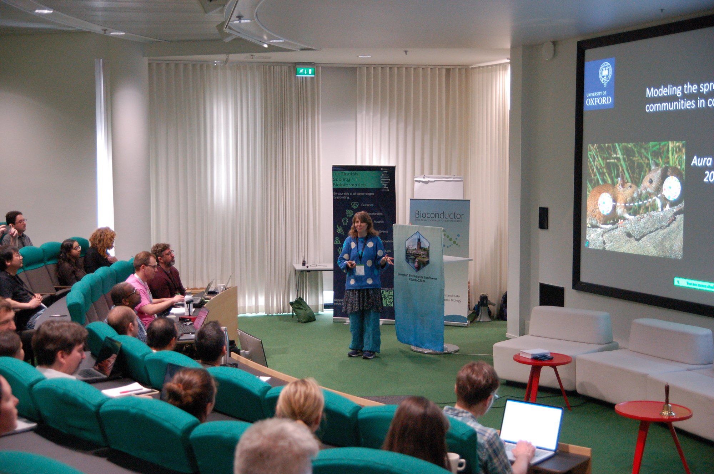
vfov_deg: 26.4
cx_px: 357
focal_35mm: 51
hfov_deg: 38.9
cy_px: 237
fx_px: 1011
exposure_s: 1/125
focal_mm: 34
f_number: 3.2
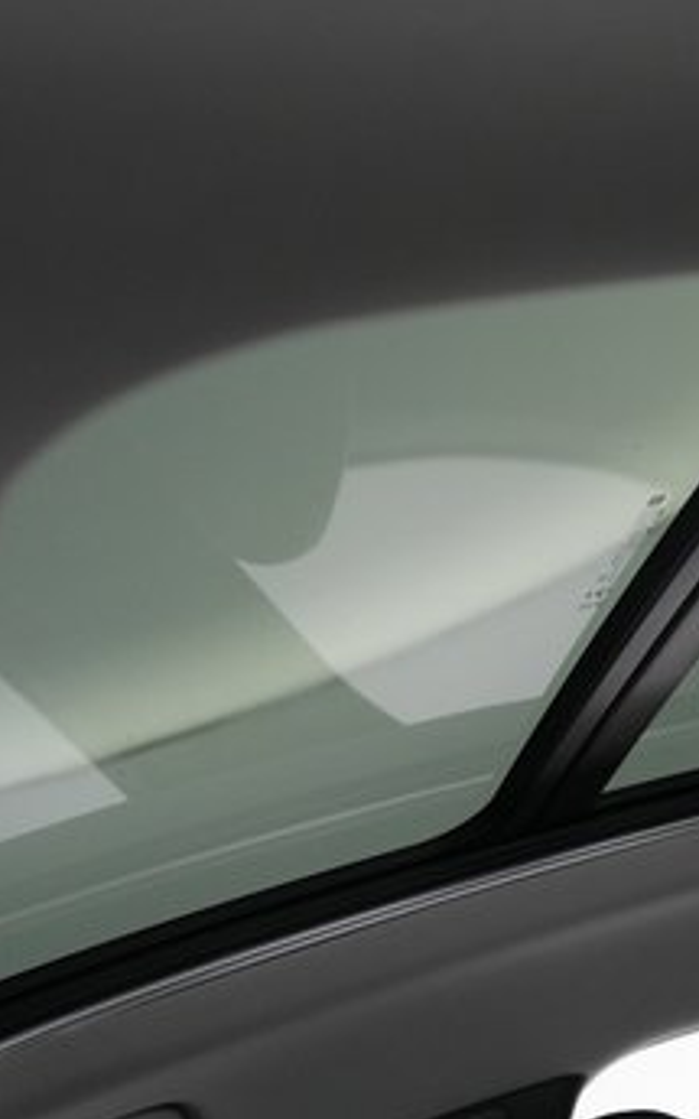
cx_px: 673
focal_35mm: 53
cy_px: 625
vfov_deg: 38.1
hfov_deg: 23.5
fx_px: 1615
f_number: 2.8
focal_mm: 28
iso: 2500
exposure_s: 1/160
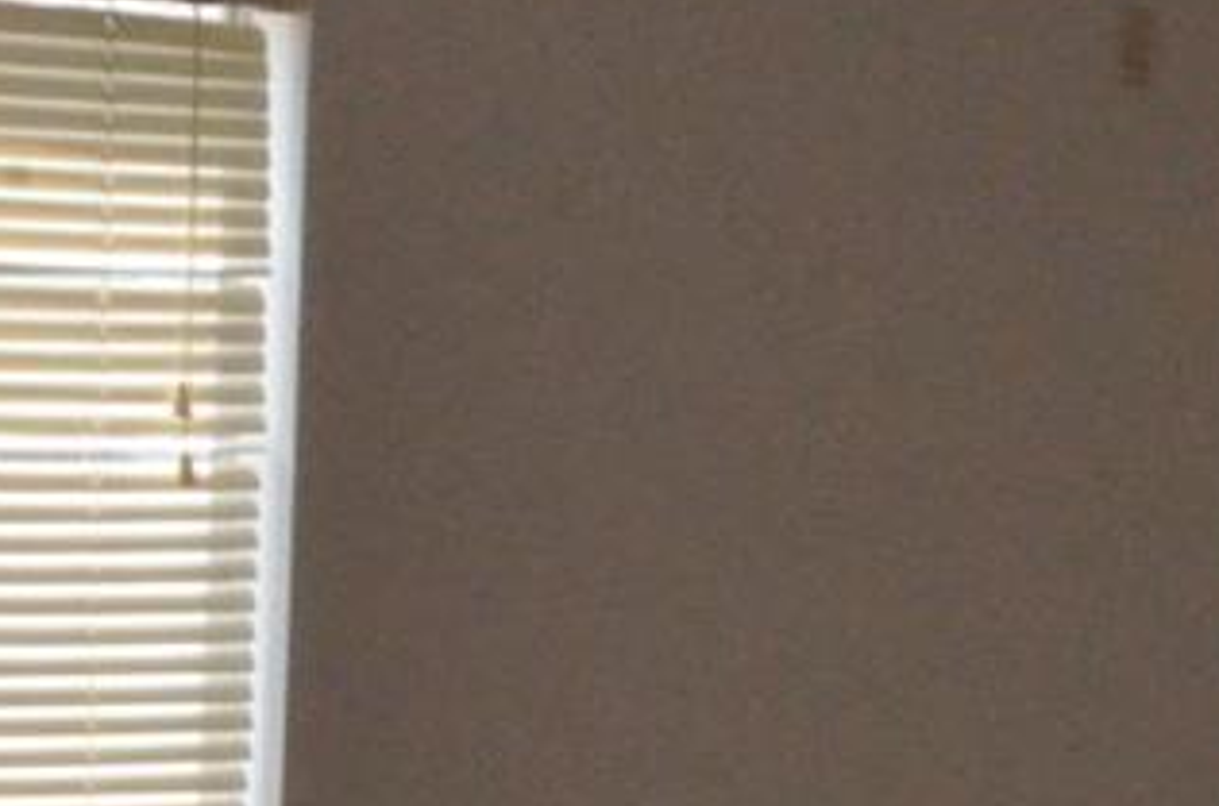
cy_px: 758
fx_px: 6147
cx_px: 471
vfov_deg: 7.5
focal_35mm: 182
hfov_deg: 11.3
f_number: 22
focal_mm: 24
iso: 5000
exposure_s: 1/250
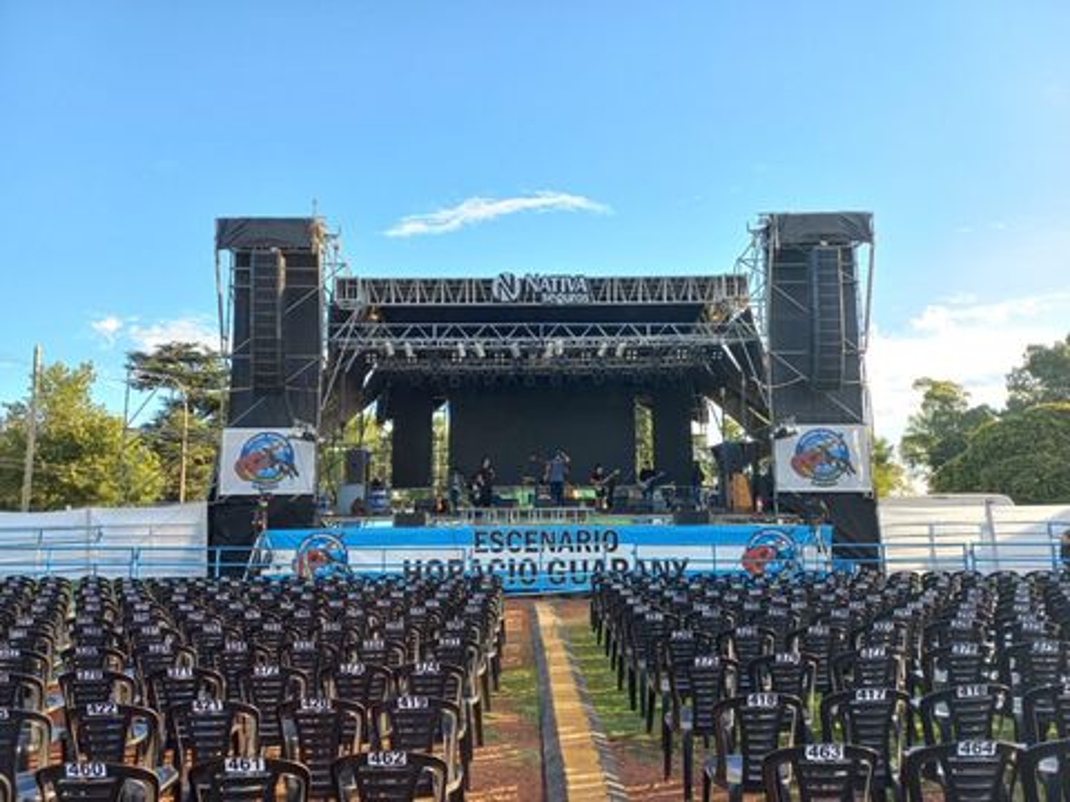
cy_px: 401
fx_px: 773
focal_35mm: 25
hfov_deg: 69.4
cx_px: 535
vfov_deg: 54.9
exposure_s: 1/100
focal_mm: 4.6
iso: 32
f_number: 1.8
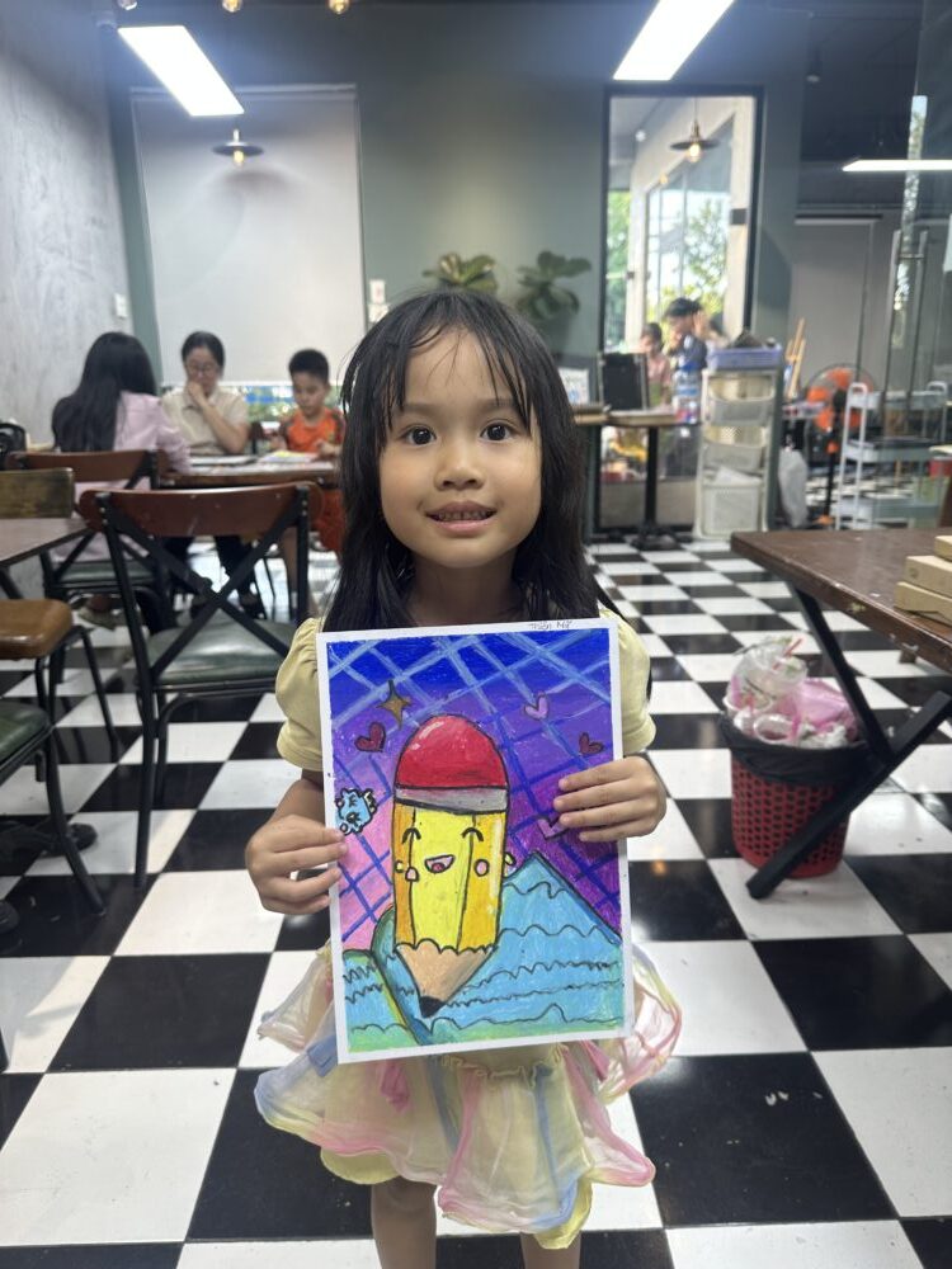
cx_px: 476
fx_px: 880
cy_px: 634
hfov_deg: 56.8
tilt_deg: -15.4
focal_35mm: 24
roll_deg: +0.4
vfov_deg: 71.6
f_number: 1.78
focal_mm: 6.86
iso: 80
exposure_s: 1/100
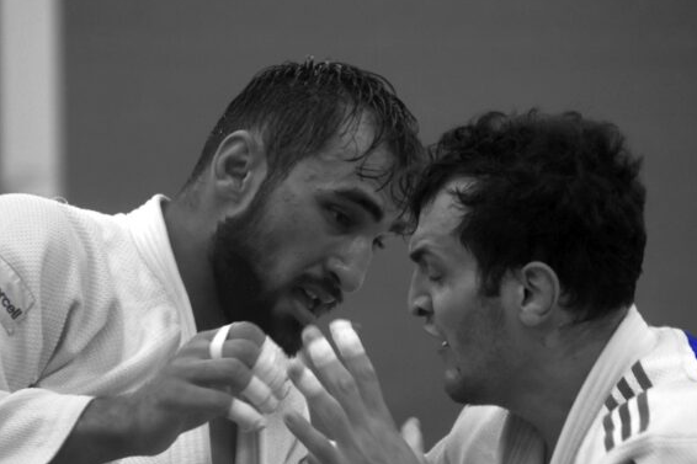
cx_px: 314
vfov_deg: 3.5
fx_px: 7490
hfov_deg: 5.3
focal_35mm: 387
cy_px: 290
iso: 2200
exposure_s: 1/250
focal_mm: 190
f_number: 5.3
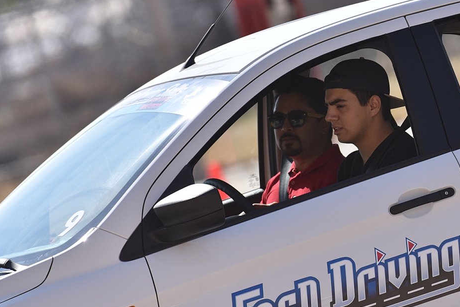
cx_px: 367
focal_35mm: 764
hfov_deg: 2.7
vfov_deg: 1.8
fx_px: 9766
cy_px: 190
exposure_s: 1/1250
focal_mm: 440
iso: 250
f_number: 6.3
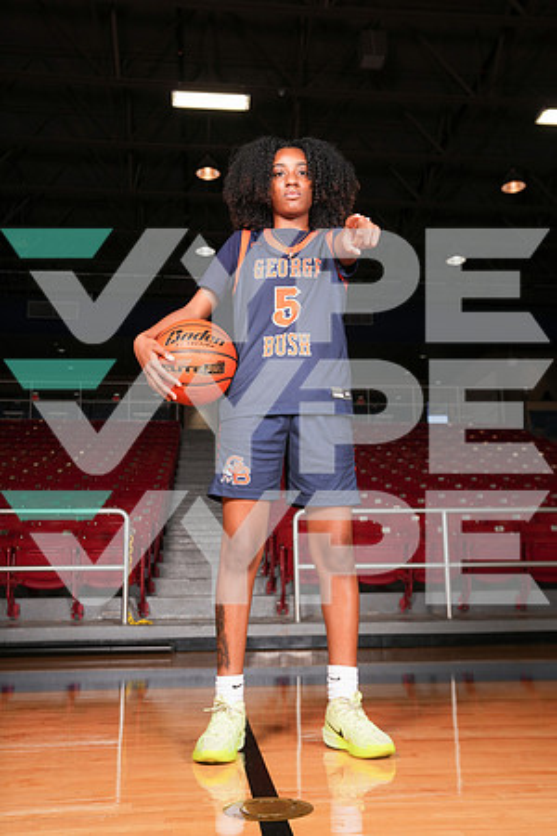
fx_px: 812
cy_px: 418
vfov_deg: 54.4
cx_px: 278
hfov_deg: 37.9
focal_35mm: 35
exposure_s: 1/200
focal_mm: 35
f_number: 6.3
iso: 400
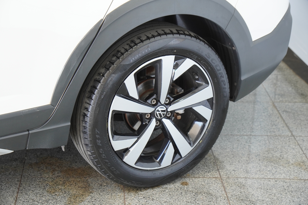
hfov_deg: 24.2
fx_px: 719
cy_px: 102
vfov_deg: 16.3
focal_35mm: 84
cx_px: 154
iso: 500
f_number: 4
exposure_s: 1/100
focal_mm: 56
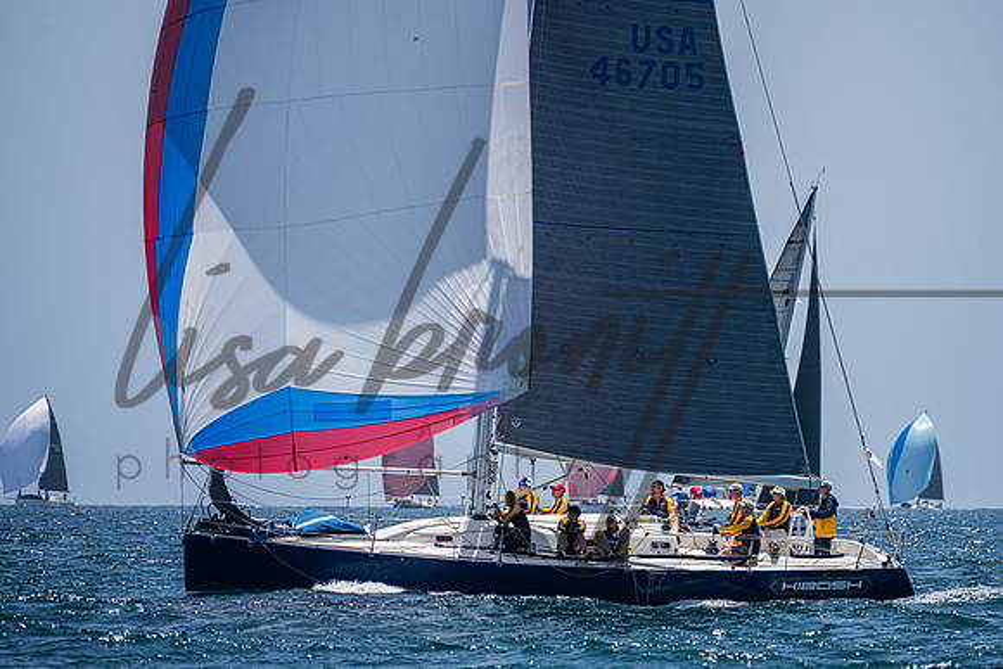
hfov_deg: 4.4
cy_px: 313
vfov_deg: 2.9
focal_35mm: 473
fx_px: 13167
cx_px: 574
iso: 400
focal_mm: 400
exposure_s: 1/2000
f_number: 8
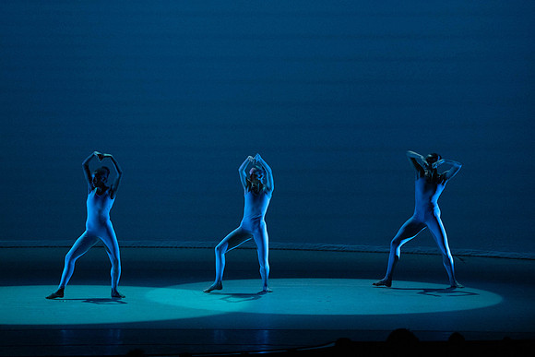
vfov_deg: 7.3
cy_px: 178
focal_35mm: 189
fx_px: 2809
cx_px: 268
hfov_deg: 10.9
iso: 16000
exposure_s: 1/400
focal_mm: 189
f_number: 5.6
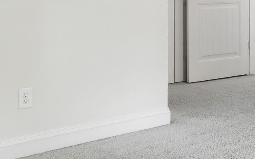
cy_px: -50
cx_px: 271
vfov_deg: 17.0
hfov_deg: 26.6
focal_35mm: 72
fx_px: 500
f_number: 8
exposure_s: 1/2
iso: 100
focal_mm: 10
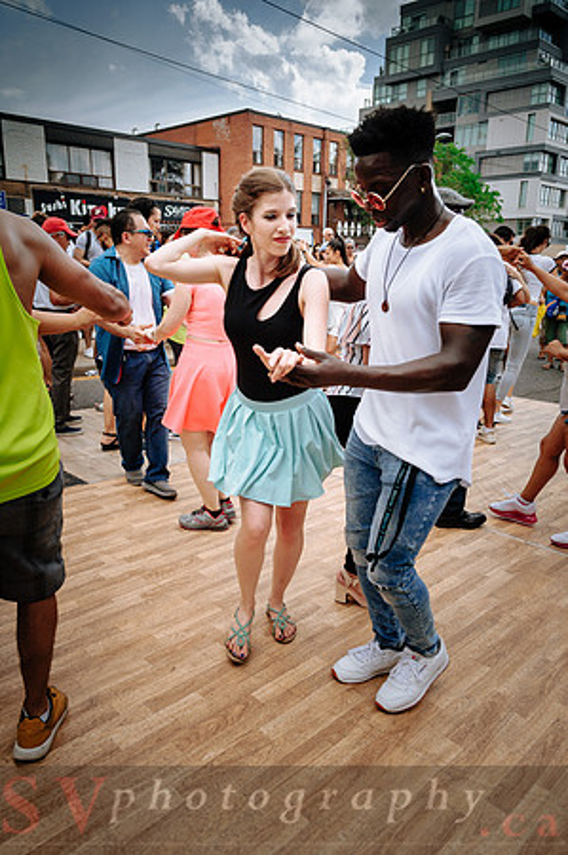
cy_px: 428
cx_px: 284
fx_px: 605
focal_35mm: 26
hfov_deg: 50.3
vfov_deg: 70.5
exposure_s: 1/1250
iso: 100
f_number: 4
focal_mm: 17
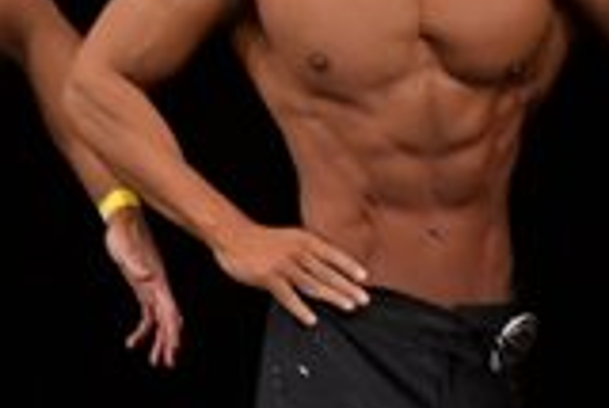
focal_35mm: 1235
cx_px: 889
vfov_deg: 1.1
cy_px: 294
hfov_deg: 1.7
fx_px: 20911
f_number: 5.6
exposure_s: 1/400
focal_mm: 170
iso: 3200
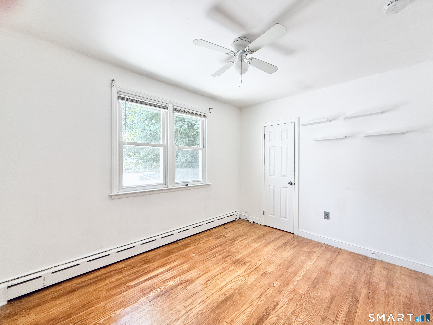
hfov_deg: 102.1
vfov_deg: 85.7
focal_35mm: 14
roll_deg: +0.1
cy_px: 162
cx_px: 216
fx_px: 175
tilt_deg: +0.2
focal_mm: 2.22
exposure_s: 1/99
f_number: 2.2
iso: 100
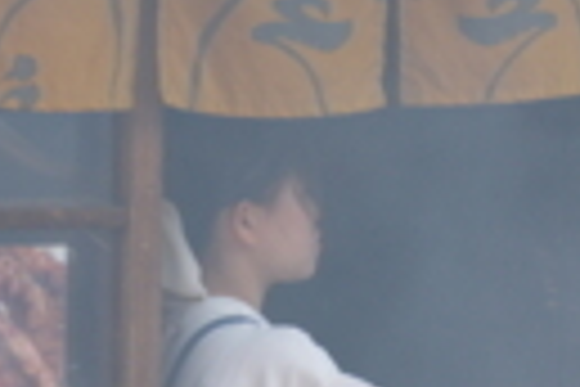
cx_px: 773
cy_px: 76
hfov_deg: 7.7
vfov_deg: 5.2
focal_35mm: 265
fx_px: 4269
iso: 100
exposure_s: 1/125
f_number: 5.6
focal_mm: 38
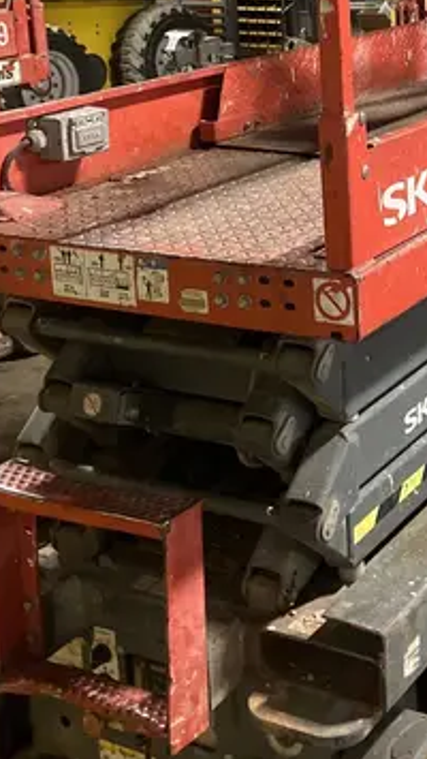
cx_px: 406
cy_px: 170
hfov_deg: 18.7
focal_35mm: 63
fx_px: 1267
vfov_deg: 32.5
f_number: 1.8
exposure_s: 1/26
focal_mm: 3.99
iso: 640
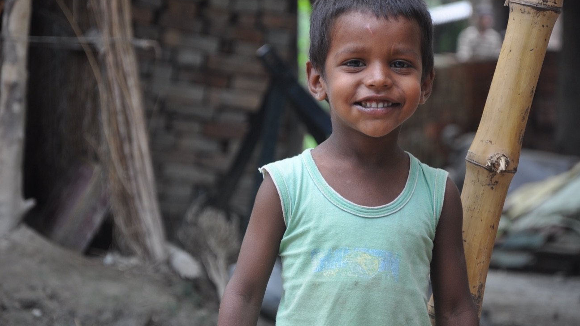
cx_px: 290
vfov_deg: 7.3
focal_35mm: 166
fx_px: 2546
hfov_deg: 13.0
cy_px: 162
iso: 200
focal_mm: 105
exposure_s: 1/125
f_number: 5.6
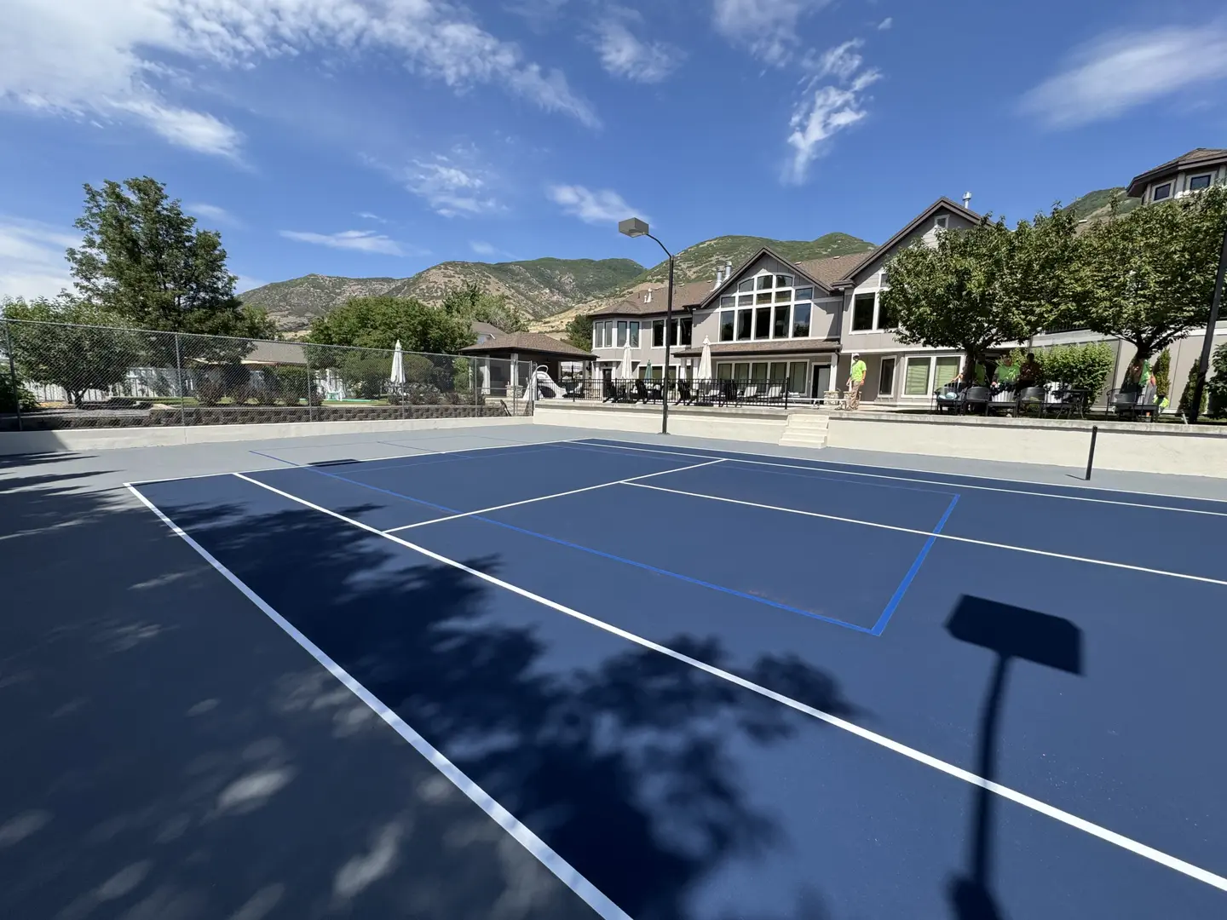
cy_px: 460
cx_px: 614
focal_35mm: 14
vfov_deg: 85.7
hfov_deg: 102.1
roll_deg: -1.1
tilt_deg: -8.3
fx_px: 496
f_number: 2.2
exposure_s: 1/1637
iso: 50
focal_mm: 2.22
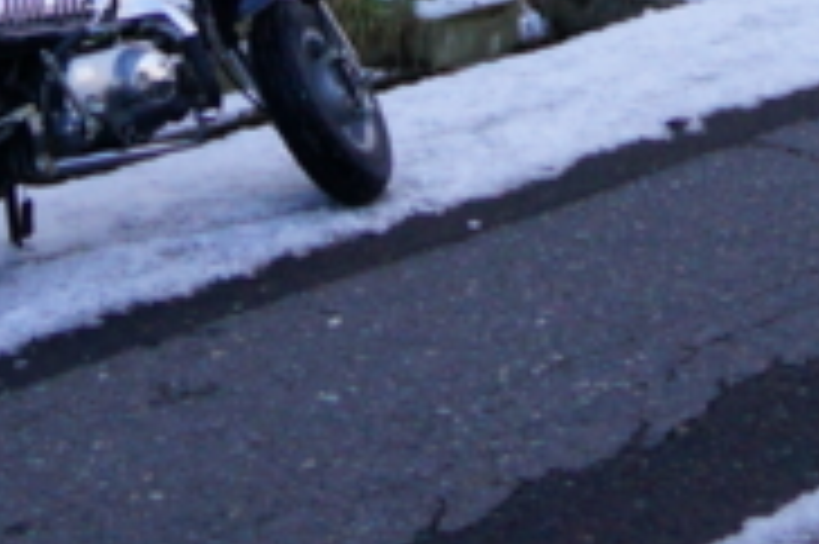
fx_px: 3091
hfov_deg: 15.0
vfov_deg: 9.4
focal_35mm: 136
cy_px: -537
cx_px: 666
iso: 1000
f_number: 4
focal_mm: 21
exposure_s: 1/1000
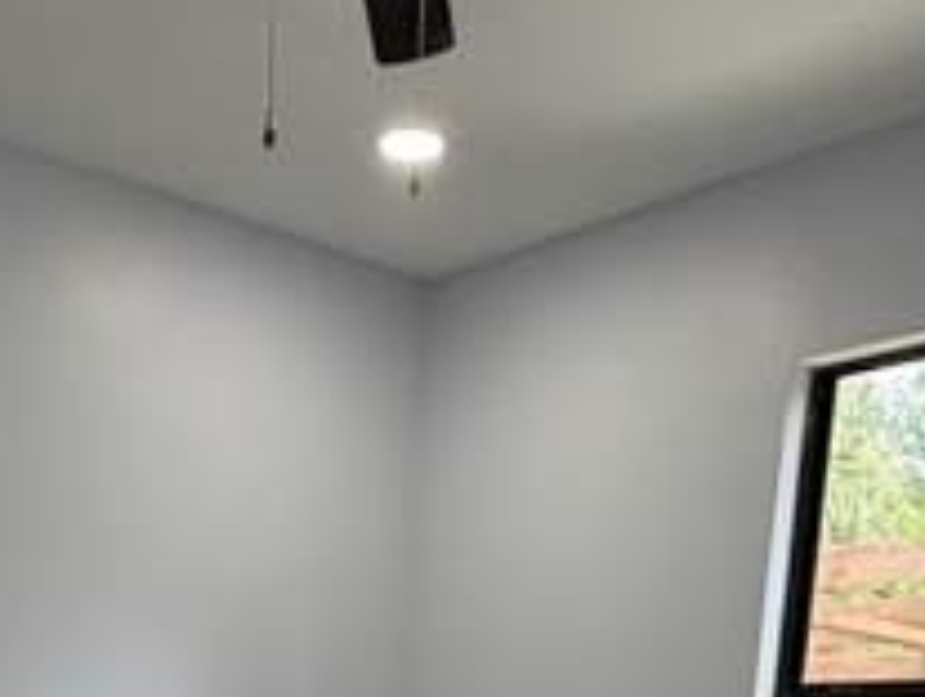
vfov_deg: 21.1
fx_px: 1445
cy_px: 1148
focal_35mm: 54
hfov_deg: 35.2
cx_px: 331
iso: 100
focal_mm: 2.22
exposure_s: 1/120
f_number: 2.2
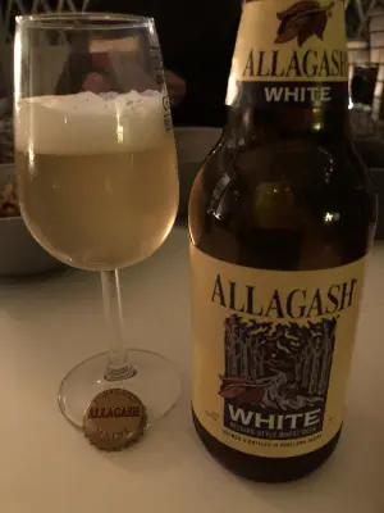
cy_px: 256
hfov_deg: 49.7
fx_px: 414
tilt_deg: -23.9
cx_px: 192
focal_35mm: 28
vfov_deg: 63.4
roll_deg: +1.4
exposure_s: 1/4
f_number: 1.8
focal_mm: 3.99
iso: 640
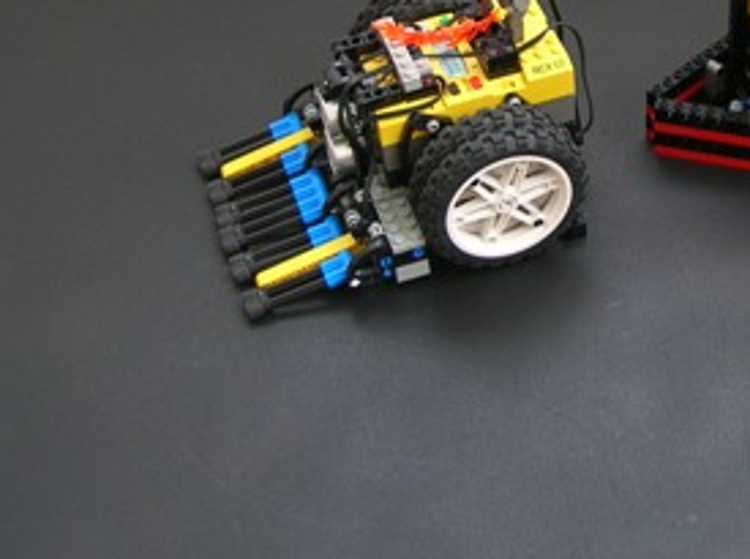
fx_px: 1621
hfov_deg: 25.3
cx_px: 660
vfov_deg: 19.3
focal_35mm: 75
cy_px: 71
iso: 50
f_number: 2.7
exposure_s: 1/29.2
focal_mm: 6
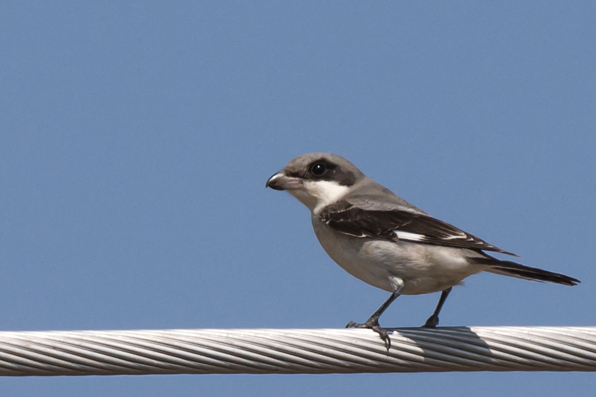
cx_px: 298
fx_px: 12416
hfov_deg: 2.7
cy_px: 198
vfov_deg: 1.8
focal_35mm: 750
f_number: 7.1
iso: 200
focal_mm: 500
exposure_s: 1/3200
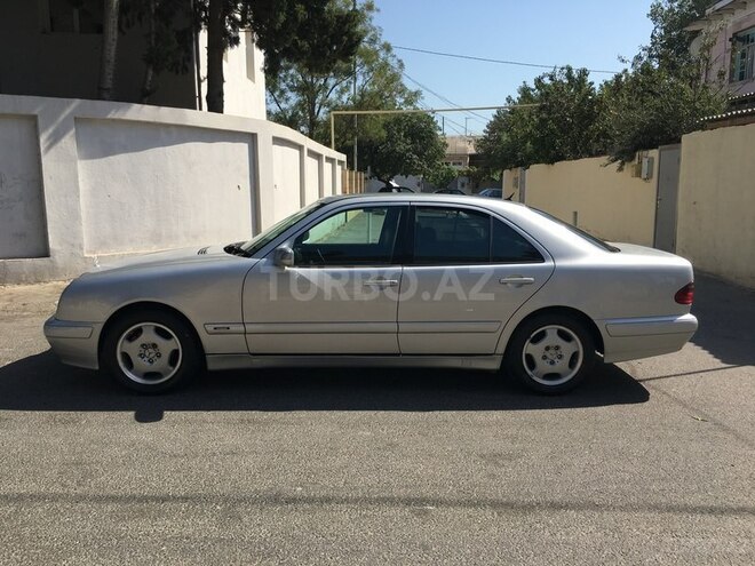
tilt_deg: -9.1
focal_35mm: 29
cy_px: 283
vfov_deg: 48.2
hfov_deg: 61.7
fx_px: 633
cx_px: 378
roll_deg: +0.4
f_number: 2.2
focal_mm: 4.15
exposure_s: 1/1241
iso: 25
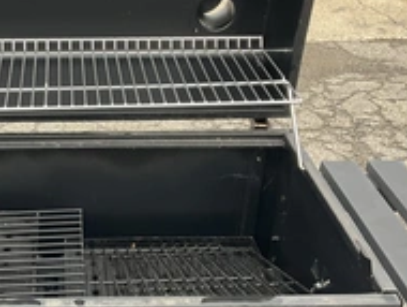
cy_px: 144
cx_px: 79
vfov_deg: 24.1
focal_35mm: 61
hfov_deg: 30.8
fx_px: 718
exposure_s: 1/94
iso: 64
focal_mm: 3
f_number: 1.8
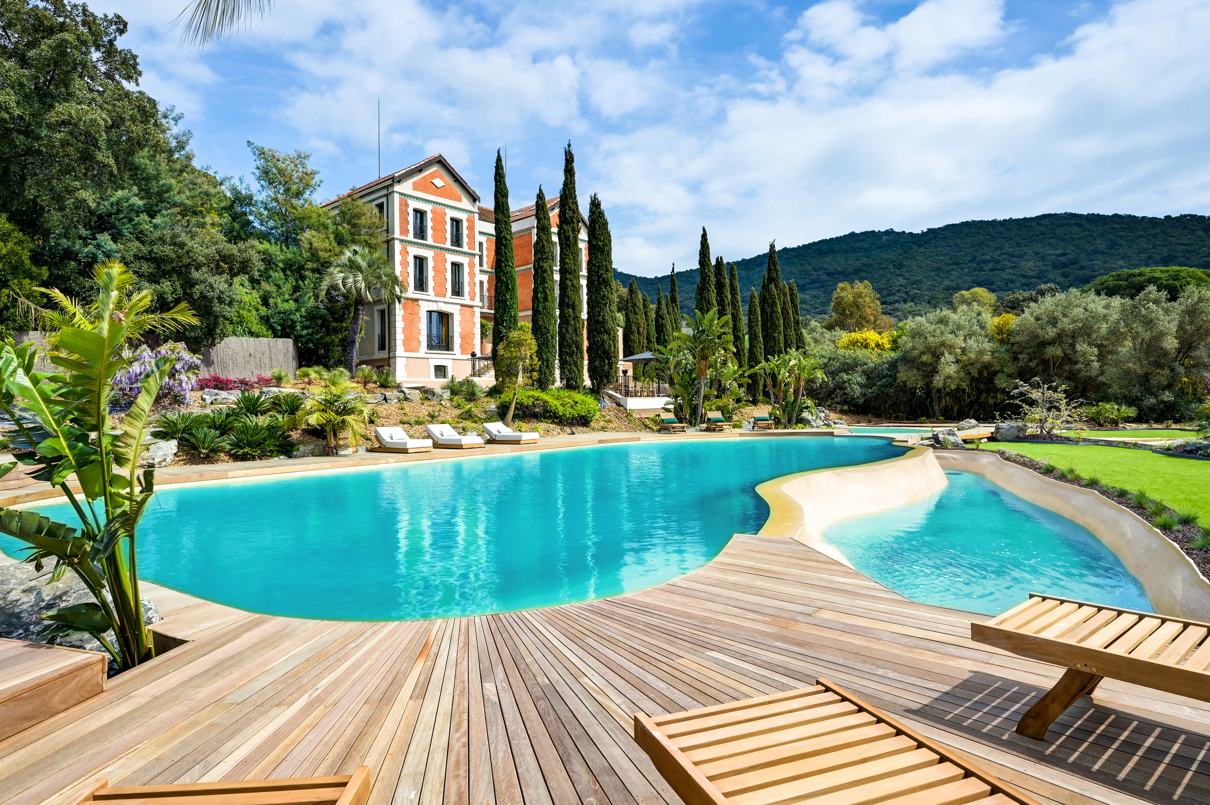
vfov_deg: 64.5
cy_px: 392
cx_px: 619
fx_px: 638
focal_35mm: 19
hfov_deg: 86.9
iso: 100
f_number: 11
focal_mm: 17
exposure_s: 1/320
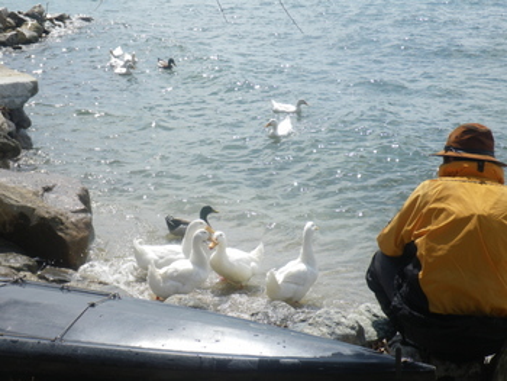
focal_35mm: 62
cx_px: 254
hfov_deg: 31.2
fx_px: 909
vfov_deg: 23.7
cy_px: 190
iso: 50
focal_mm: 11.1
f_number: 5.5
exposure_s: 1/200
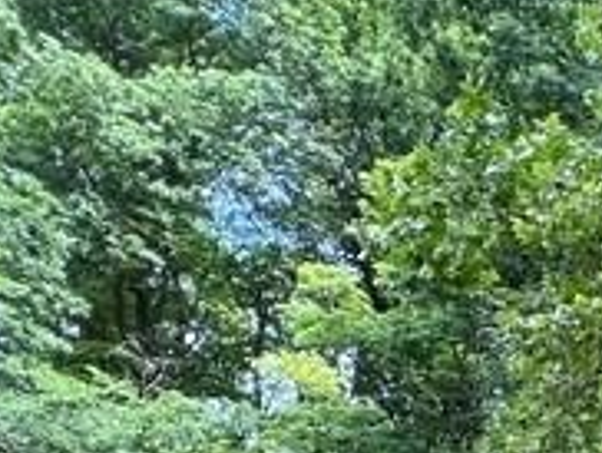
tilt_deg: -4.1
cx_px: 1075
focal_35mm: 73
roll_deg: +1.9
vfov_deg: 14.8
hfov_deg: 19.8
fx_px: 1271
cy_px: 1015
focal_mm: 1.57
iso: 32
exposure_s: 1/185
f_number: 1.8
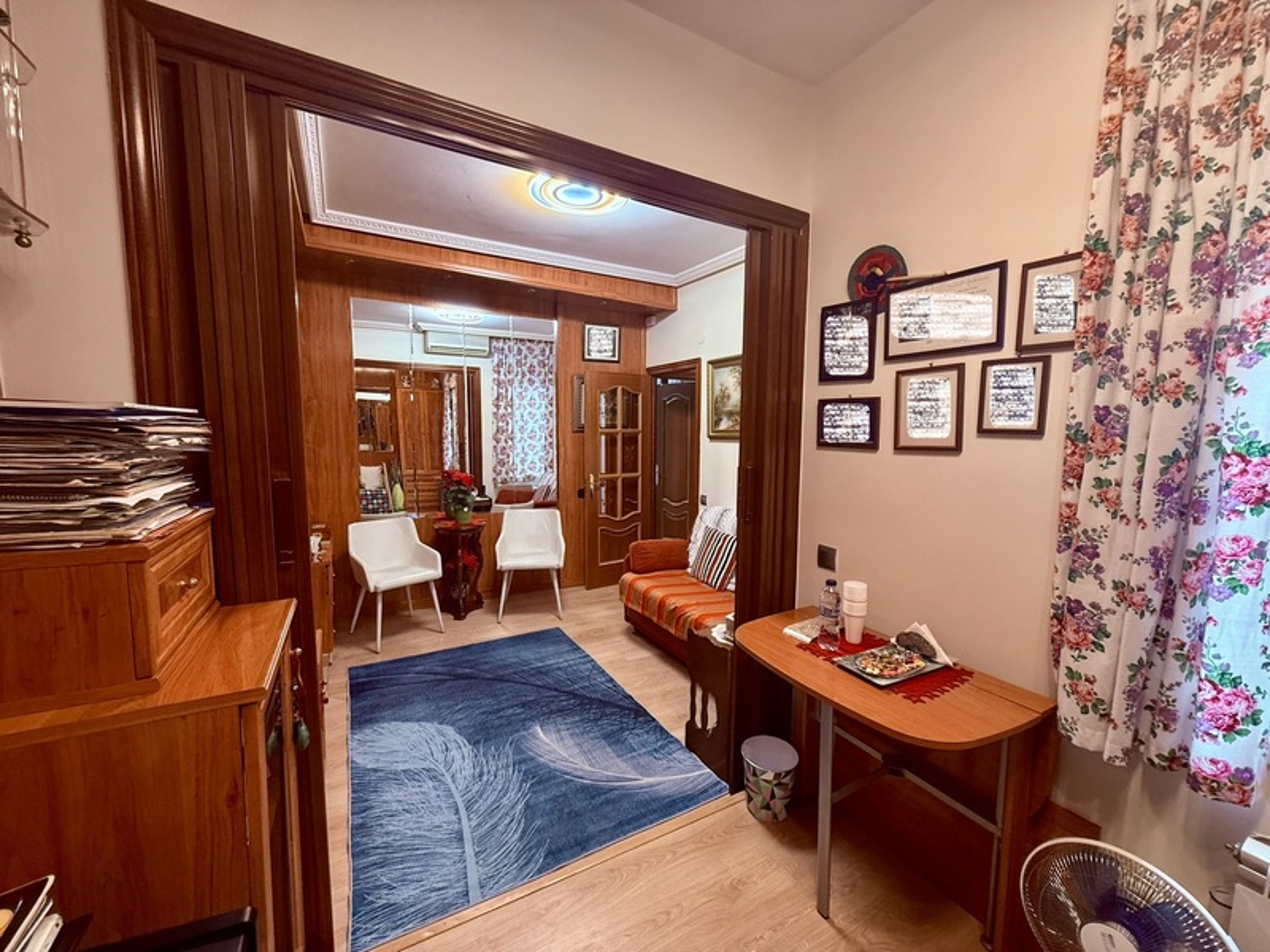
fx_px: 514
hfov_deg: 102.1
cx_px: 635
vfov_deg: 85.7
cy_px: 476
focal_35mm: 14
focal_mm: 2.22
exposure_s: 1/100
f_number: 2.2
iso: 320
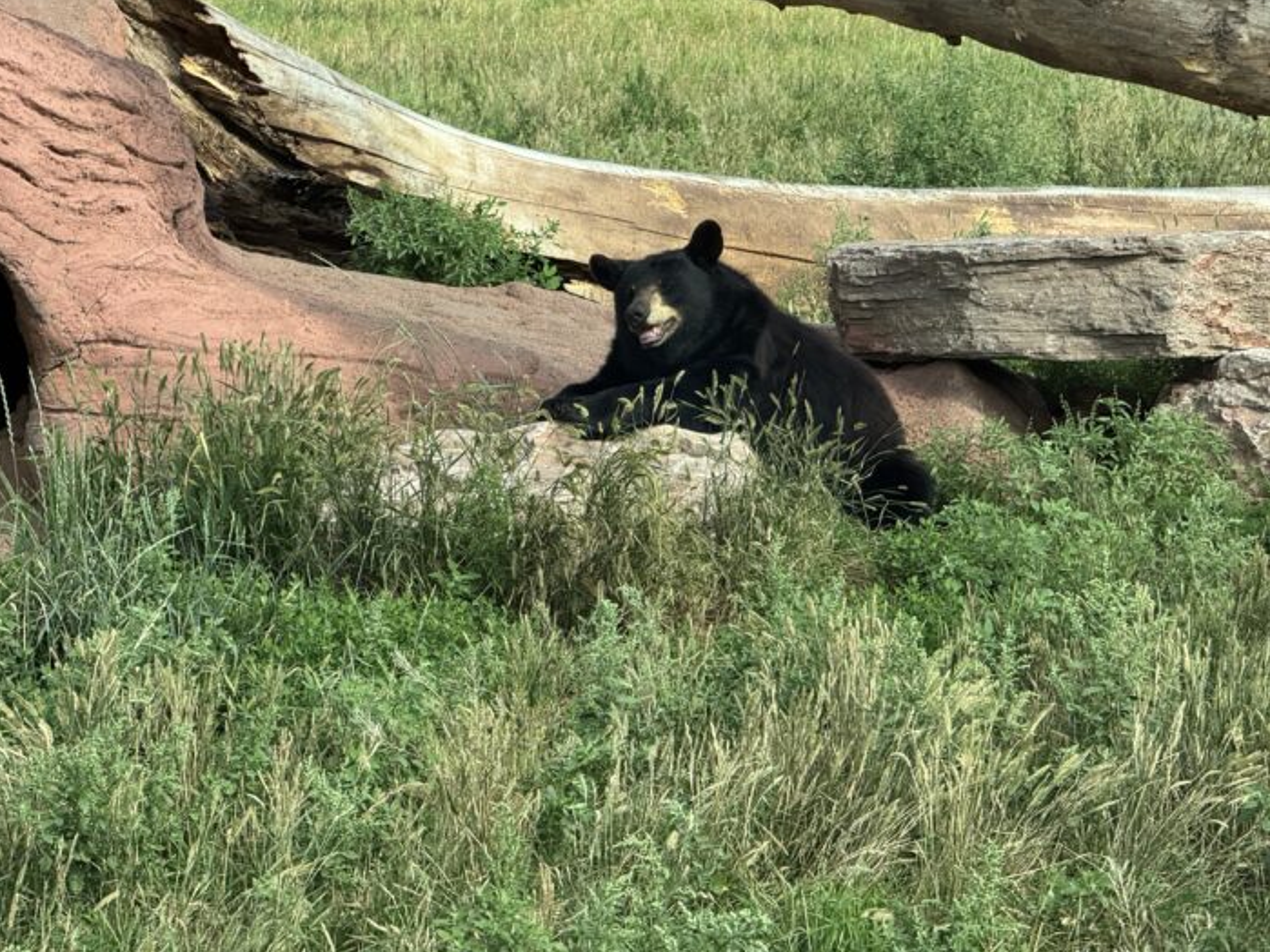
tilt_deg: -5.6
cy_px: 473
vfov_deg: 11.7
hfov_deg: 15.5
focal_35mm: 127
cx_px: 607
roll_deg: -0.5
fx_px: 4659
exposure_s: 1/99
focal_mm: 15.66
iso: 50
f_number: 2.8
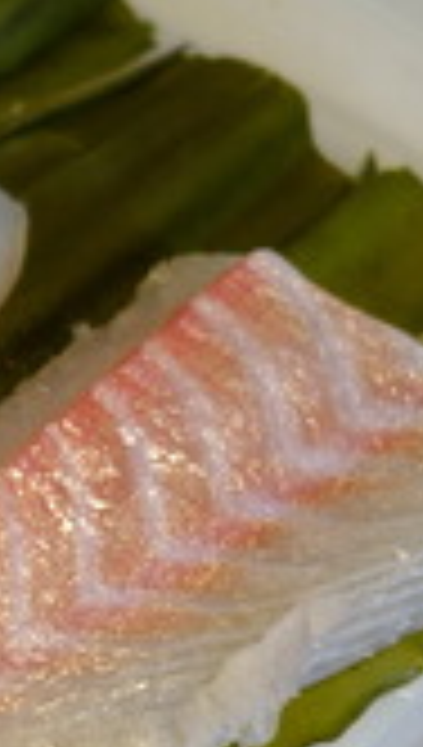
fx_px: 1528
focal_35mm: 77
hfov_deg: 14.5
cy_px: 488
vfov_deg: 27.3
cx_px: -248
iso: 250
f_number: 1.8
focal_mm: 10.4
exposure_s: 1/30
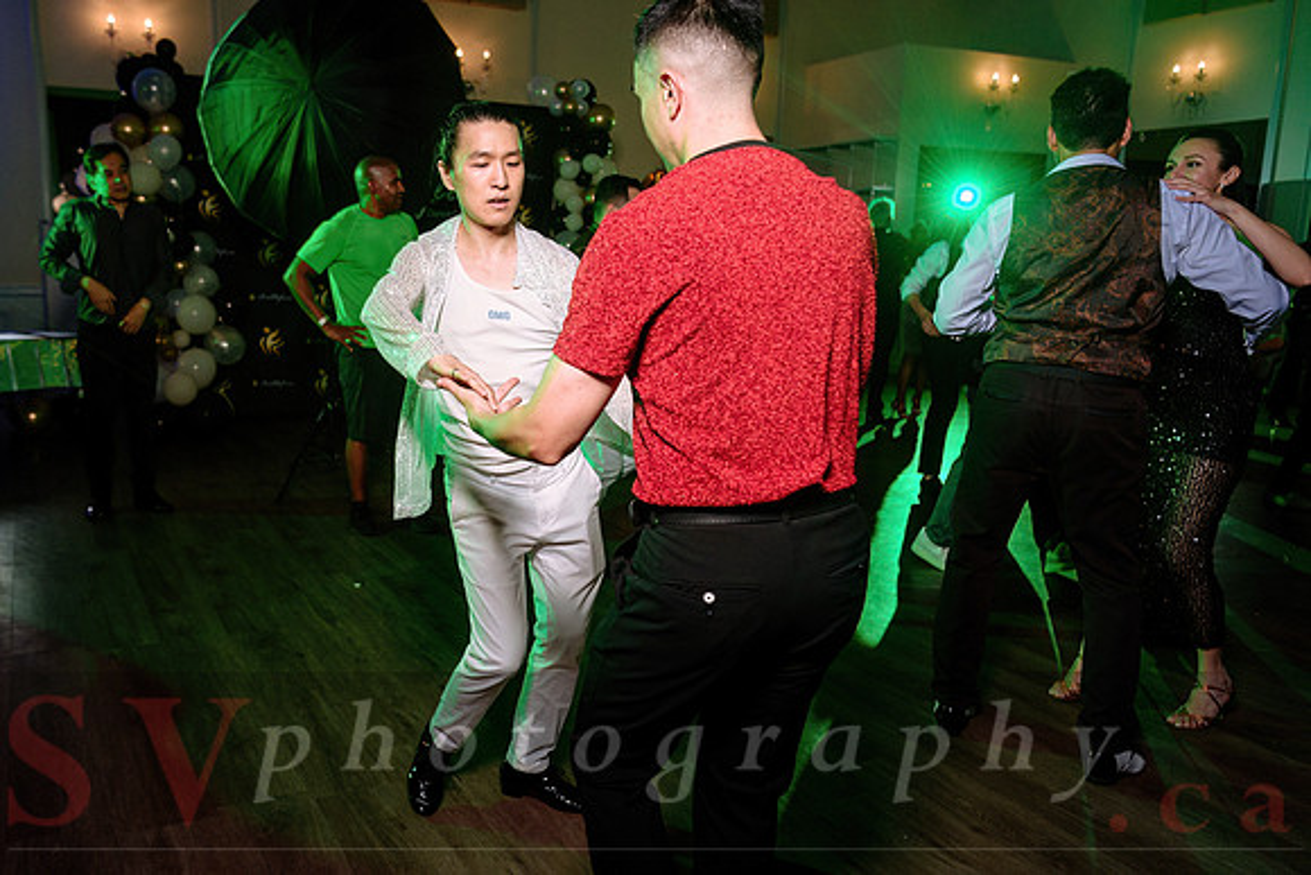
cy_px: 438
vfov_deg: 45.2
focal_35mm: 29
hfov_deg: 63.4
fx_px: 1050
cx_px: 524
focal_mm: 24
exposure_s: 1/100
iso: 800
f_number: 3.2
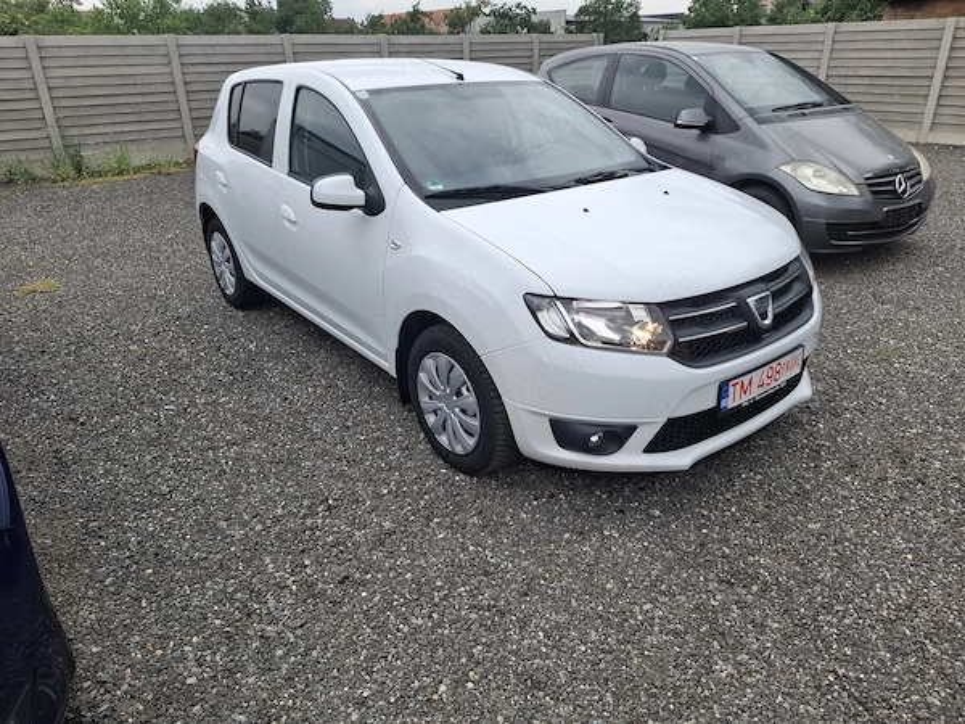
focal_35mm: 23
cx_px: 482
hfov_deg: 73.9
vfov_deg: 58.9
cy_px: 362
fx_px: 641
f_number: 1.8
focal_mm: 5.54
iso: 50
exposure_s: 1/313
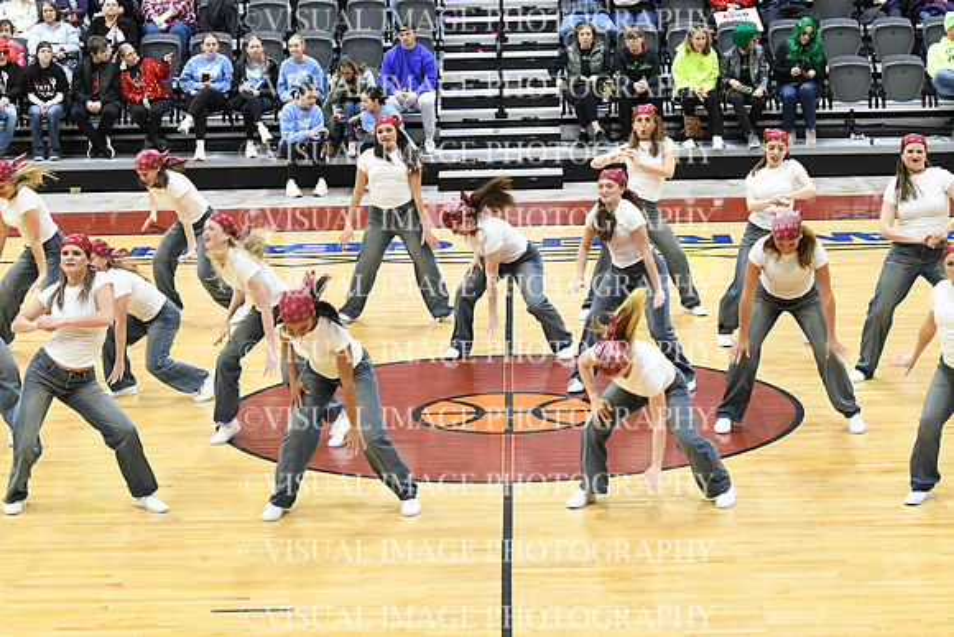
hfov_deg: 19.5
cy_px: 318
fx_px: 2783
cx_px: 477
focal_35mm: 105
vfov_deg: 13.0
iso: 5000
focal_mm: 70
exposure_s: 1/250
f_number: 4
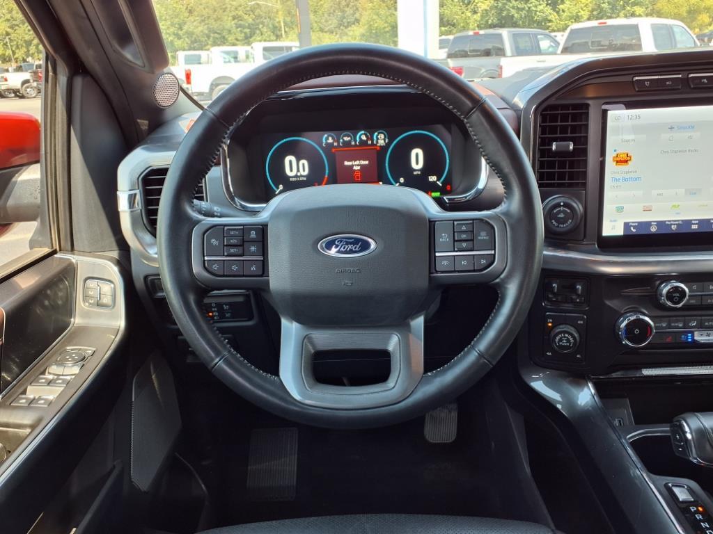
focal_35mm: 27
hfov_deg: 65.3
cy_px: 267
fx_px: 556
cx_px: 356
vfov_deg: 51.4
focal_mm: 3.58
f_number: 1.9
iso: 40
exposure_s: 1/40
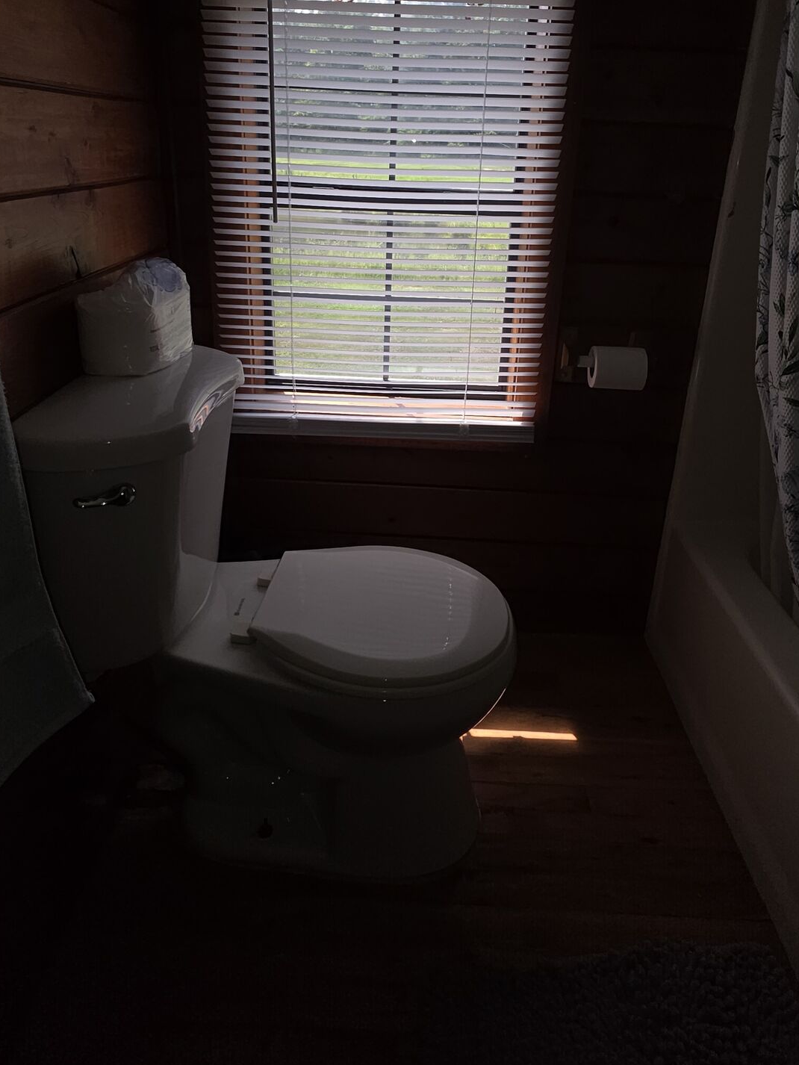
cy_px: 370
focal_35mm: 21
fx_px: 646
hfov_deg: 63.4
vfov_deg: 76.9
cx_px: 411
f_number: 1.9
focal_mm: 2.2
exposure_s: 1/297
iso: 20
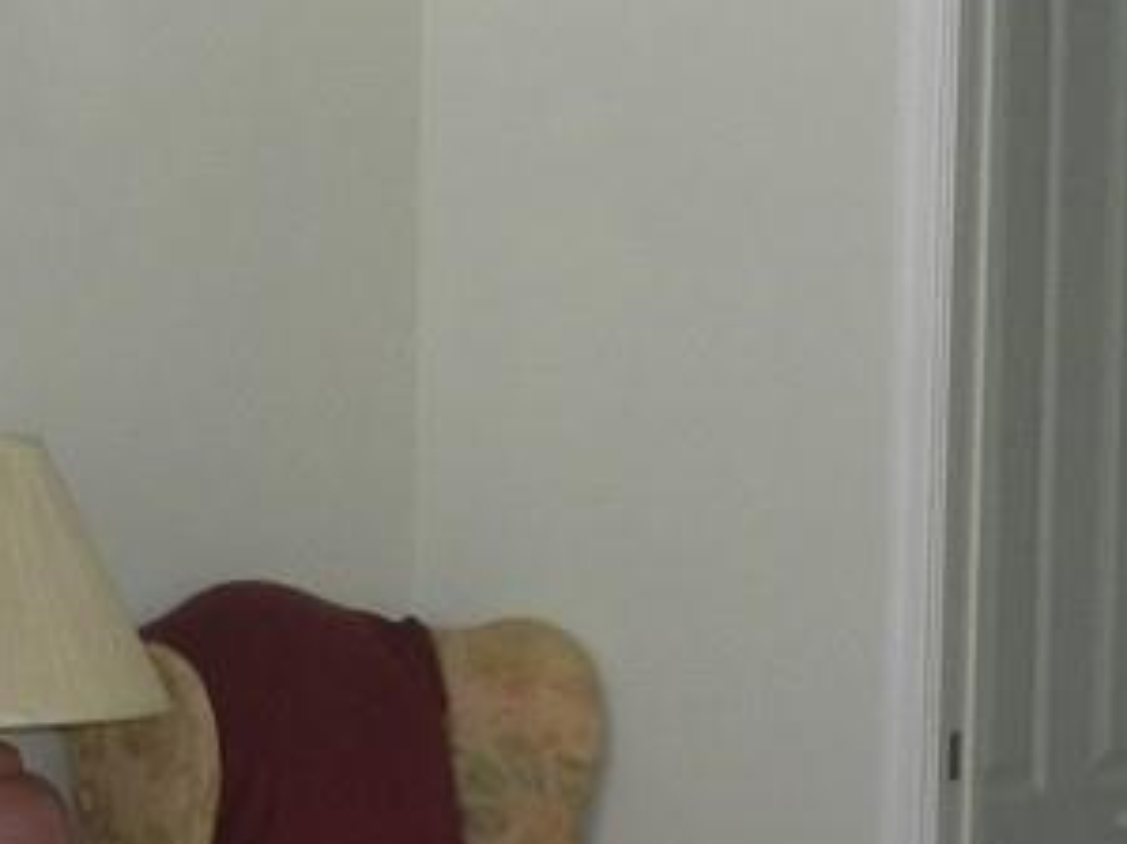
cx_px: 260
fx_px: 4003
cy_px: 418
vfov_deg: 12.0
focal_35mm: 123
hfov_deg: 15.9
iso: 200
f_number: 3.4
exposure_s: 1/30
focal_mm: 4
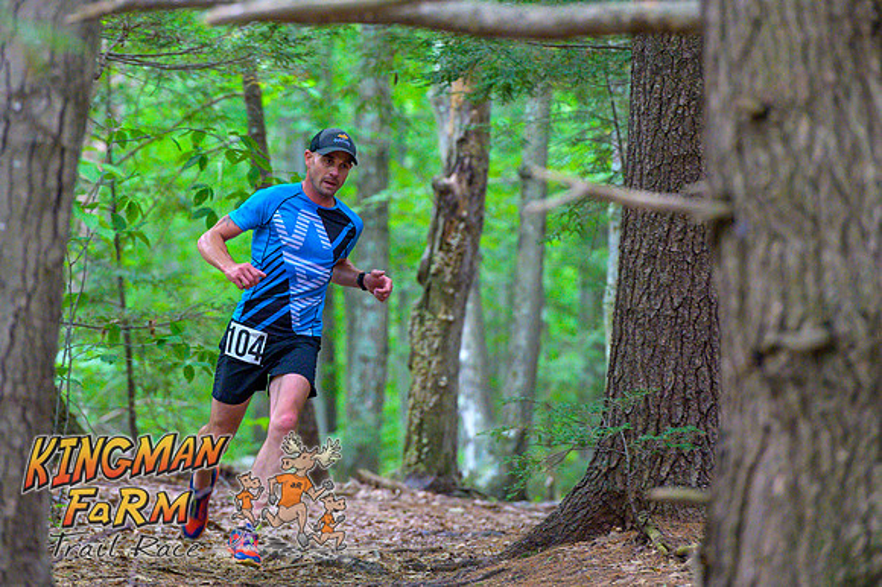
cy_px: 231
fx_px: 5964
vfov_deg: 5.6
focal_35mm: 244
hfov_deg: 8.5
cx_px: 372
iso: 8000
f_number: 4
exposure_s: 1/200
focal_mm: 200
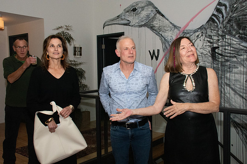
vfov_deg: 36.9
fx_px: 247
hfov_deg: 53.1
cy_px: 82
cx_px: 124
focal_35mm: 36
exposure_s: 1/200
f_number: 14
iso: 5000
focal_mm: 24
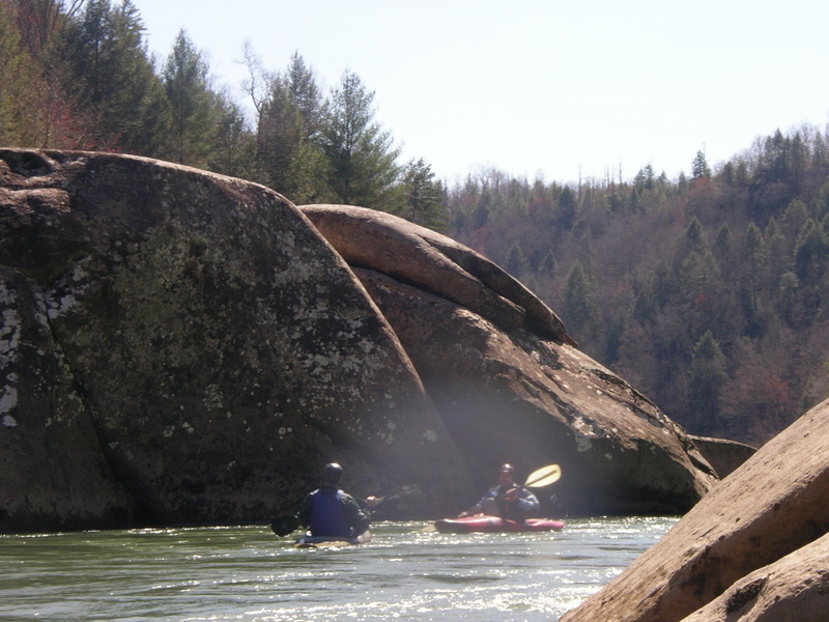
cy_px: 311
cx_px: 414
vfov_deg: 14.2
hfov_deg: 18.9
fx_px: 2491
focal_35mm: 104
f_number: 9.6
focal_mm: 16
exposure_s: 1/60
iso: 50
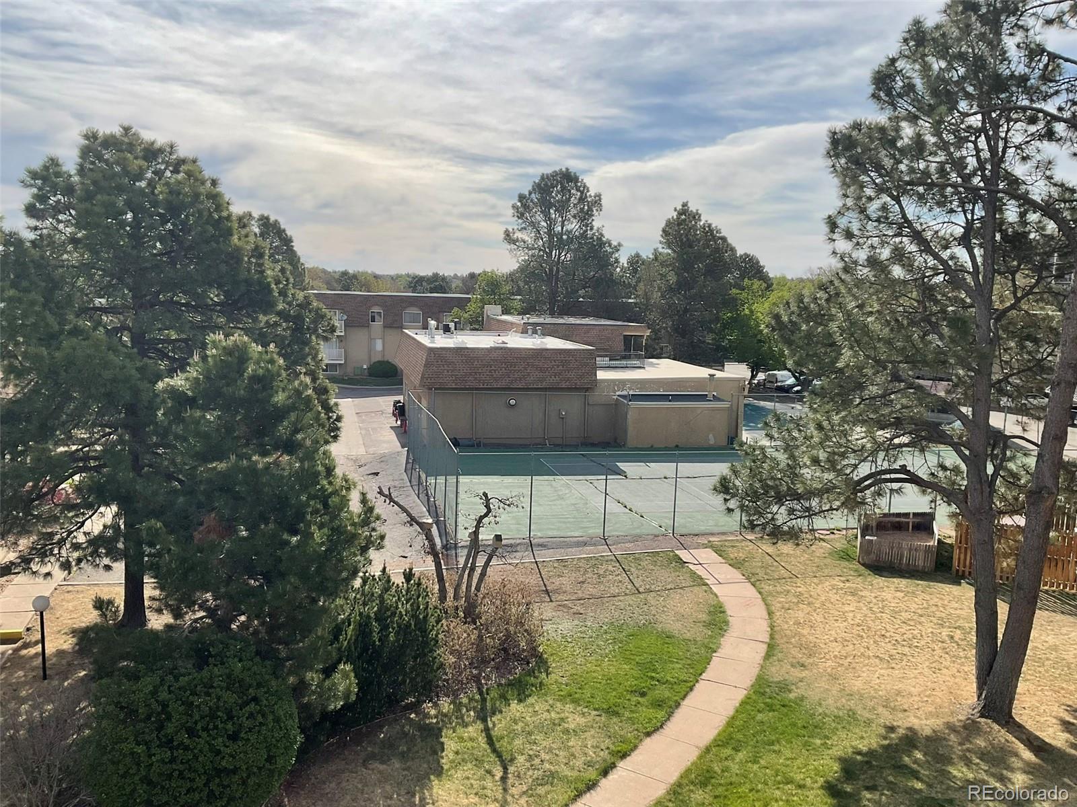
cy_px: 404
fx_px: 902
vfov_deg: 48.2
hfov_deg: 61.7
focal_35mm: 29
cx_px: 538
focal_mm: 3
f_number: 1.8
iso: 16
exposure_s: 1/3534
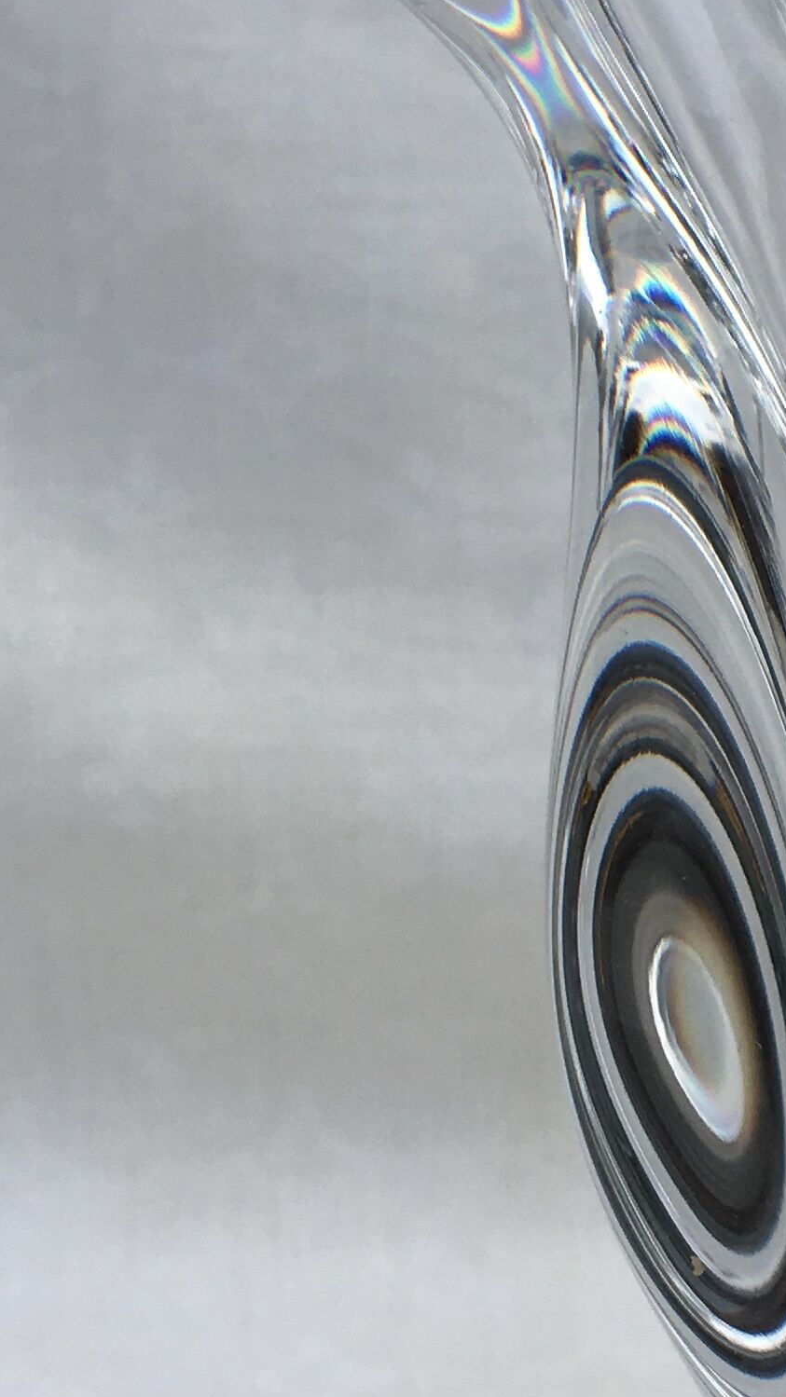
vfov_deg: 25.0
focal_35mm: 85
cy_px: 587
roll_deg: -1.2
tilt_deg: -3.8
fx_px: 3150
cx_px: 1036
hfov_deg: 13.7
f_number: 2.2
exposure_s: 1/447
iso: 25
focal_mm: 4.15
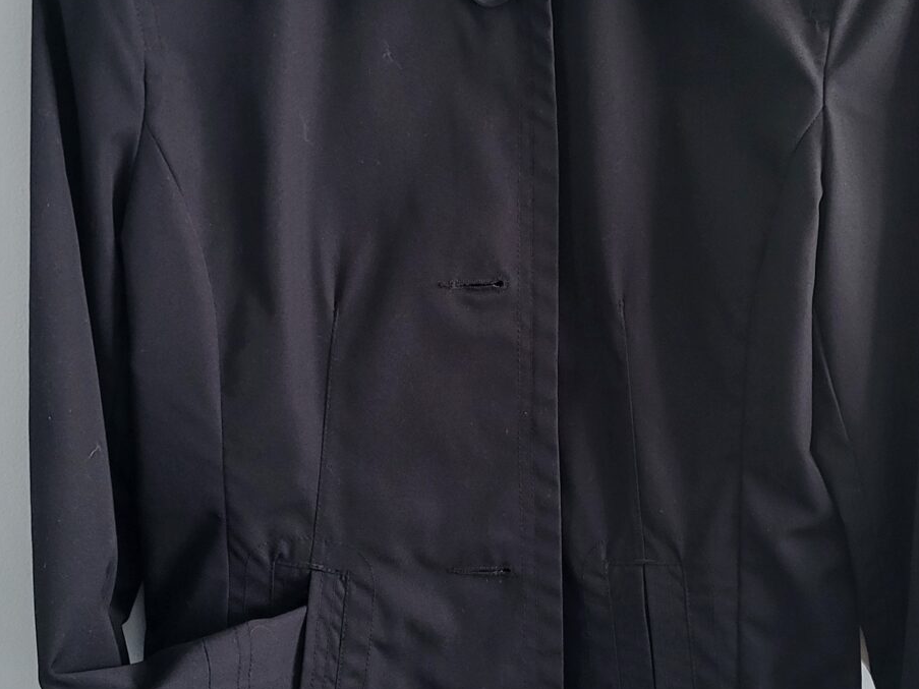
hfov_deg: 32.7
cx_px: 503
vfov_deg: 24.8
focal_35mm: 59
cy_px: 345
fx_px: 1566
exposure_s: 1/40
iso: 320
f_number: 1.8
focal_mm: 5.4
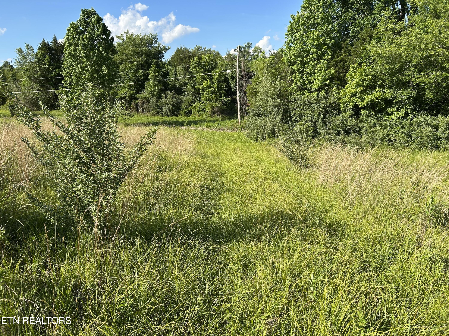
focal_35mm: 26
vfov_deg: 53.1
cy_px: 168
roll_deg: +0.9
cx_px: 224
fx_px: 337
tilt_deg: -12.3
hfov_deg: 67.3
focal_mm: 5.7
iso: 50
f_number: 1.5
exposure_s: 1/2008
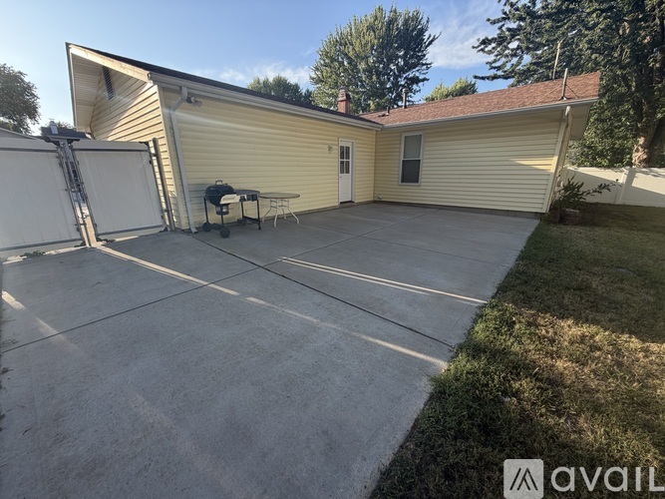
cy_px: 250
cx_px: 332
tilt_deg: -16.4
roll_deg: +0.7
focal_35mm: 14
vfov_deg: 85.7
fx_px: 269
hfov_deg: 102.1
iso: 50
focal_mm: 2.22
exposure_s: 1/502
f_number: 2.2
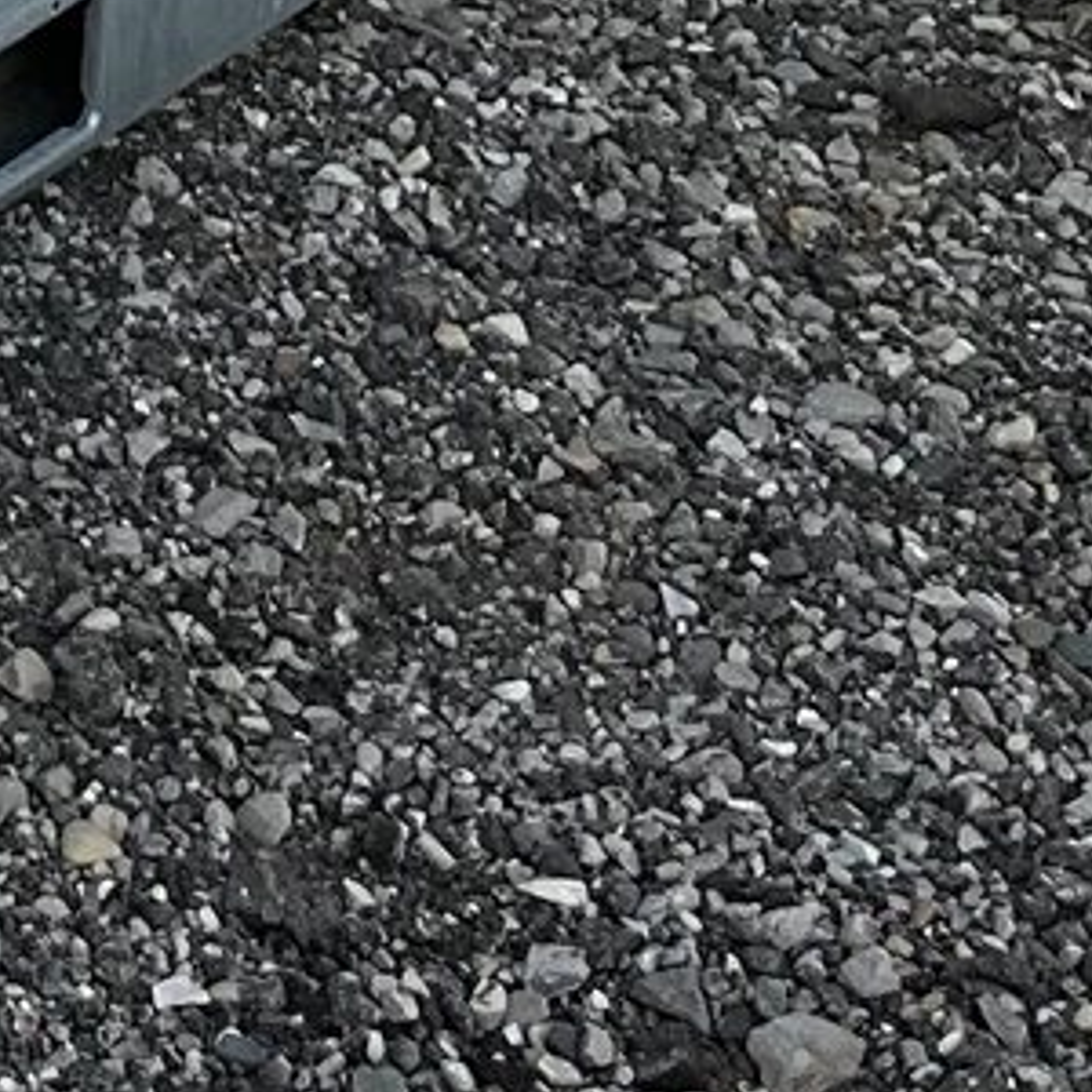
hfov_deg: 9.8
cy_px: -910
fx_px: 6103
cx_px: -797
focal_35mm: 171
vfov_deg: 9.7
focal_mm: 3
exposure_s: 1/1342
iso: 25
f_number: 1.8
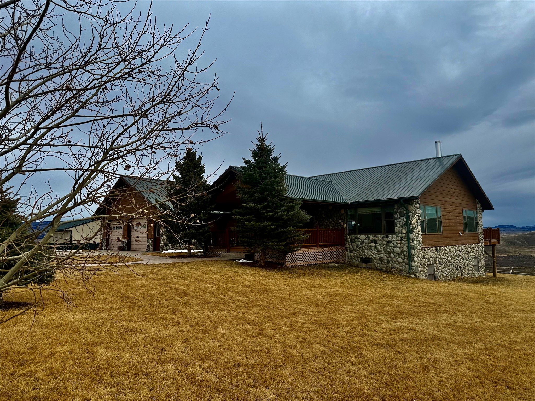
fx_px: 371
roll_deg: +0.5
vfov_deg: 56.8
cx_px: 268
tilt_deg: +5.9
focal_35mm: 24
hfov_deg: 71.6
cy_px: 200
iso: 80
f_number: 1.78
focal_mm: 6.76
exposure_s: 1/4167
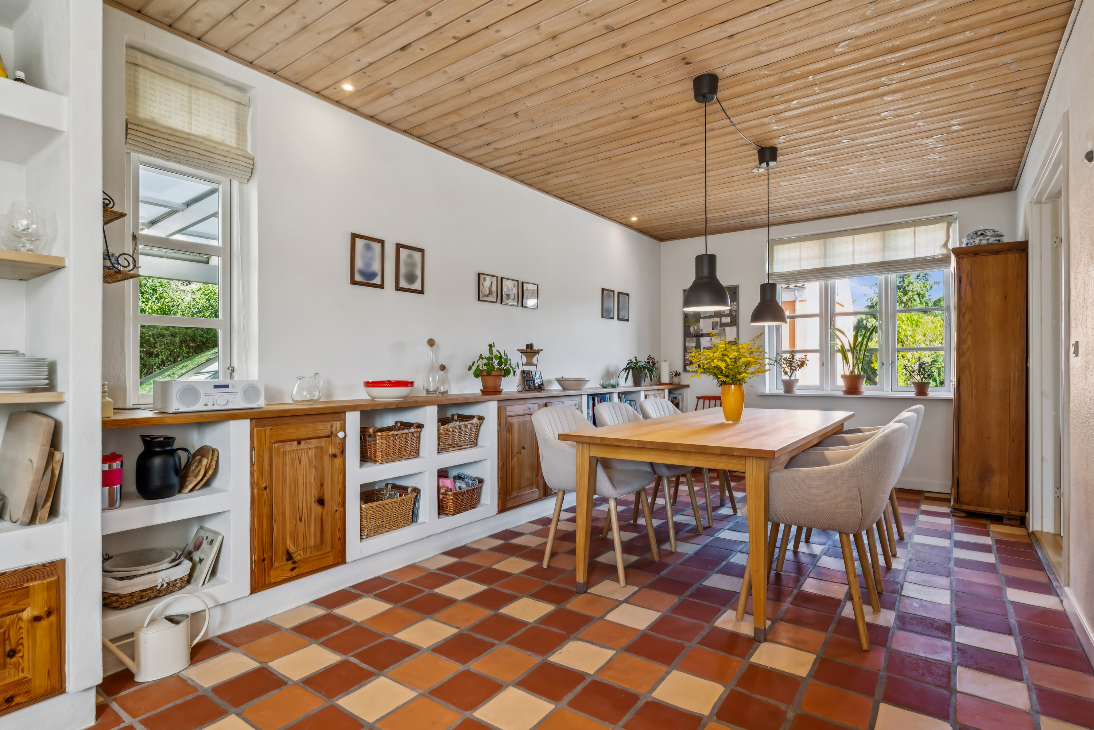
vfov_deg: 65.9
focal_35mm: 18
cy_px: 365
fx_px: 562
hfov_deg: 88.4
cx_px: 547
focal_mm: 18.5
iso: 200
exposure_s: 1/8
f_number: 8
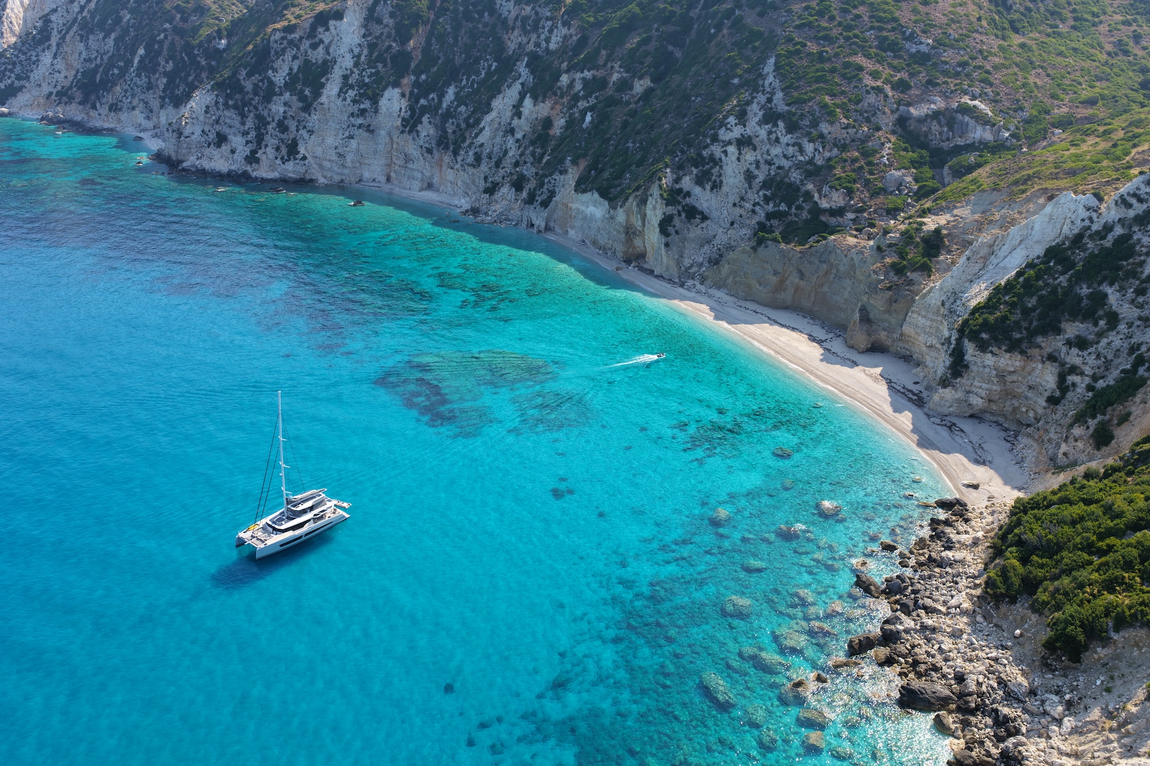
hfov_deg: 65.5
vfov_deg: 46.4
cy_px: 383
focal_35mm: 28
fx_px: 894
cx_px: 575
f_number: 2.8
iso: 100
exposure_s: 1/640
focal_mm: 14.45
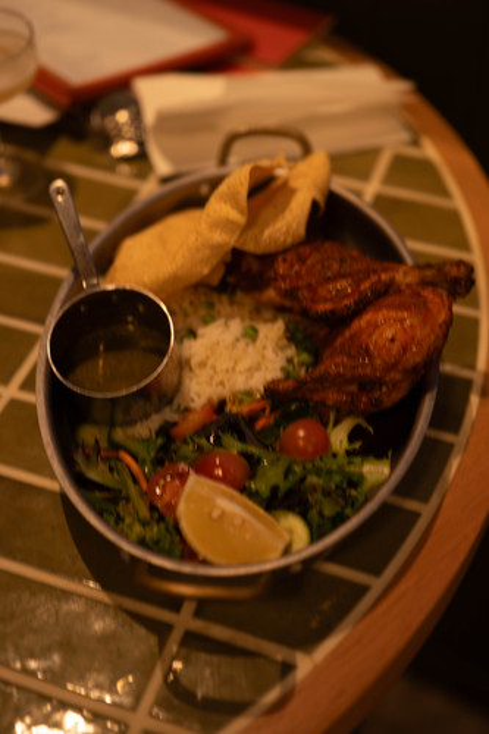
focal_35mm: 50
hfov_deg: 27.0
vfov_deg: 39.6
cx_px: 244
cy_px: 367
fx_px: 1019
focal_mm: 50
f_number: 2
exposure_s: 1/40
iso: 160
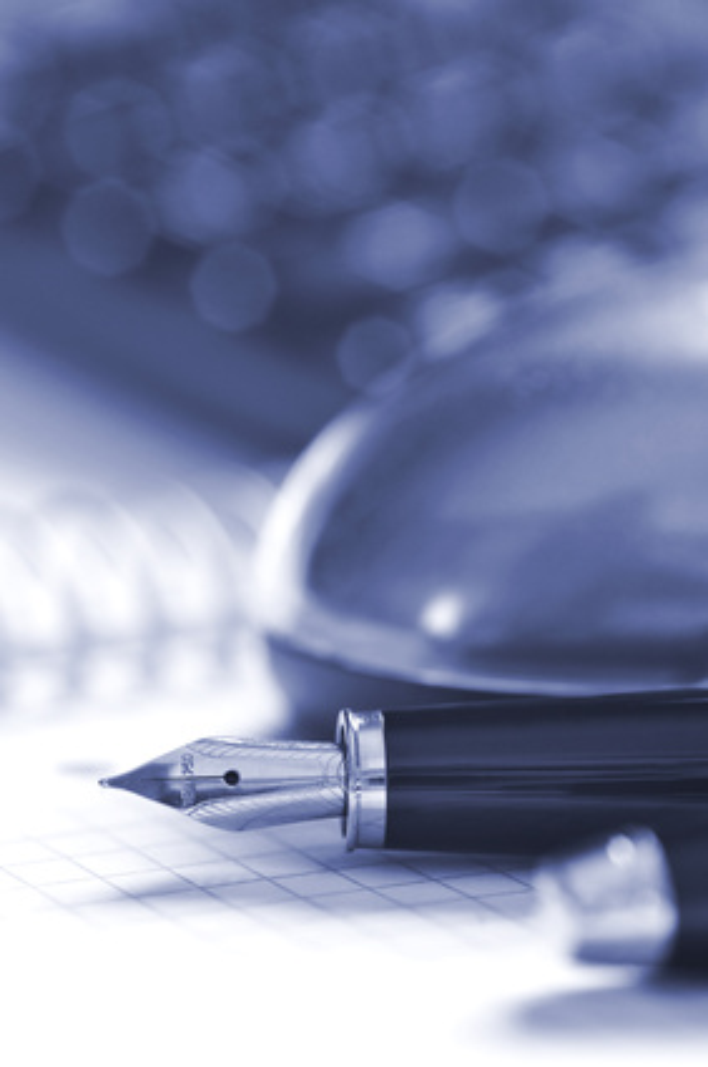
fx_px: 4661
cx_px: 354
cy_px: 534
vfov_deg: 13.1
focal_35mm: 158
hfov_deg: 8.7
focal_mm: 105
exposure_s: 1/125
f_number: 4.5
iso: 200
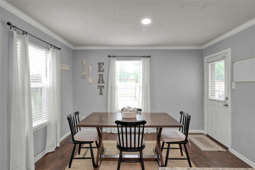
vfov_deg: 65.9
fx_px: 131
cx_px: 128
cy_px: 85
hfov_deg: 88.5
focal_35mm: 18
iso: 640
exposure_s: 1/20
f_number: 9
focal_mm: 18.5
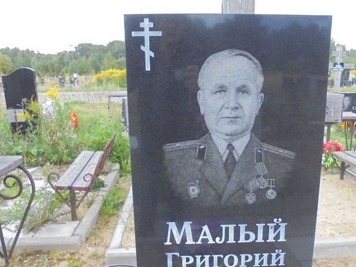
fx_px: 360
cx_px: 198
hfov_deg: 52.5
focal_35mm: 35
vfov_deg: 40.2
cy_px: 178
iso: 400
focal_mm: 4.6
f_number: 3.5
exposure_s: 1/125
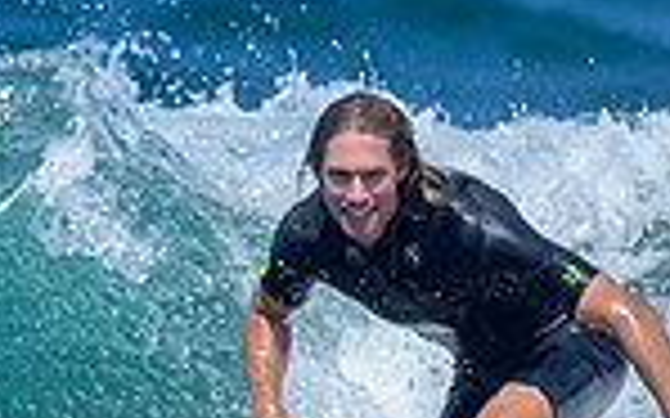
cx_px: 23
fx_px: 78852
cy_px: 302
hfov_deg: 0.5
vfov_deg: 0.3
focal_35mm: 4320
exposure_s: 1/2500
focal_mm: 800
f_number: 6.3
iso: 400
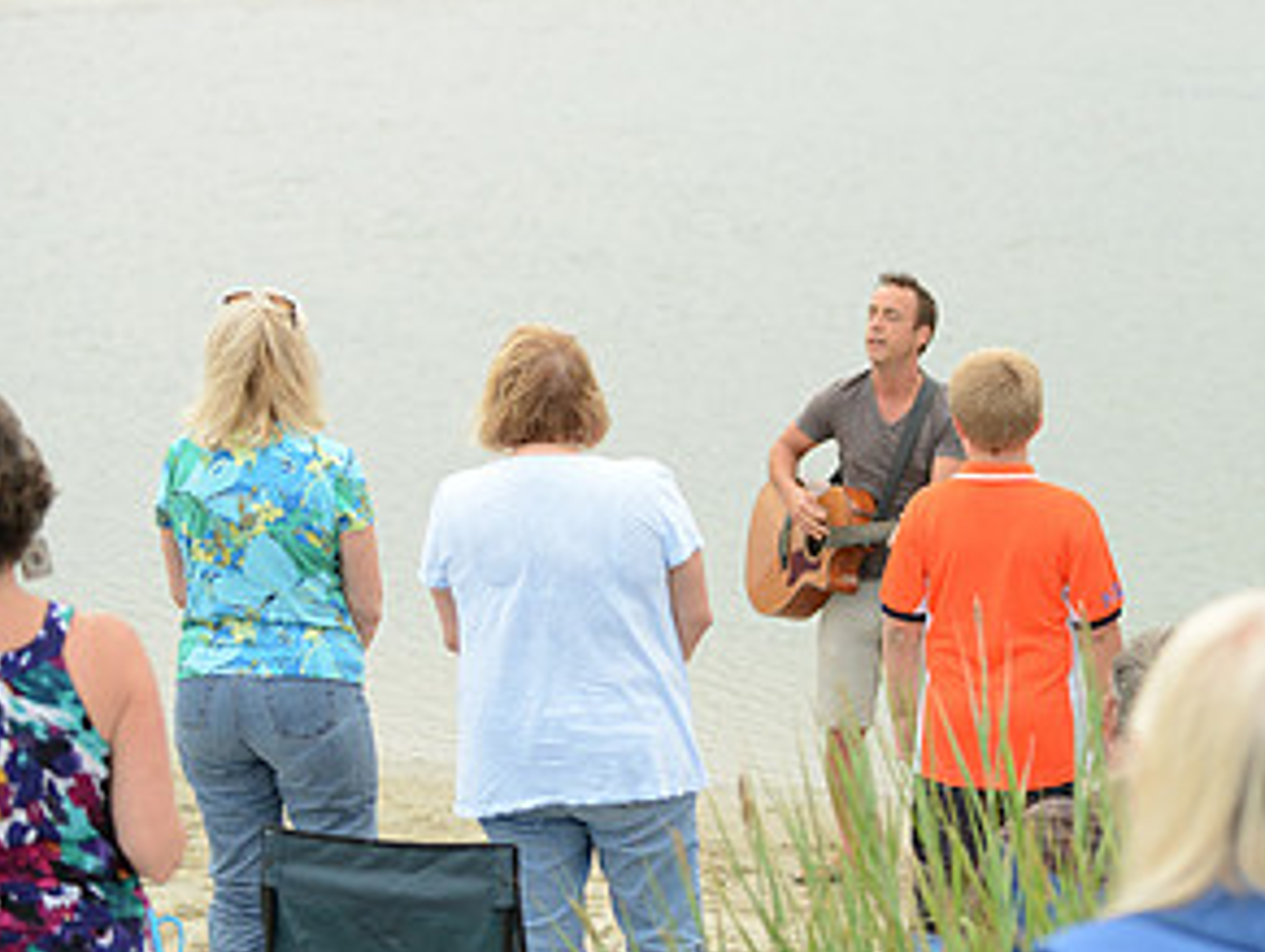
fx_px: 4903
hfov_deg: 14.5
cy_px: 489
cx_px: 1152
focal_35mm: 134
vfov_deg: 11.1
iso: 400
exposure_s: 1/1000
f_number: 2.8
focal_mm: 70
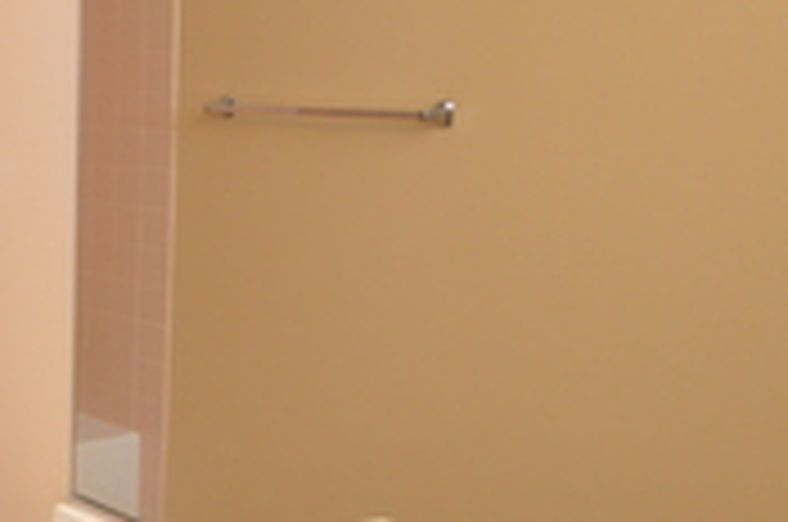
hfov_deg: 27.8
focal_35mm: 55
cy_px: 194
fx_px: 1202
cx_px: -320
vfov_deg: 24.5
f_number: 3.5
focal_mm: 10
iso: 450
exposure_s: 1/60
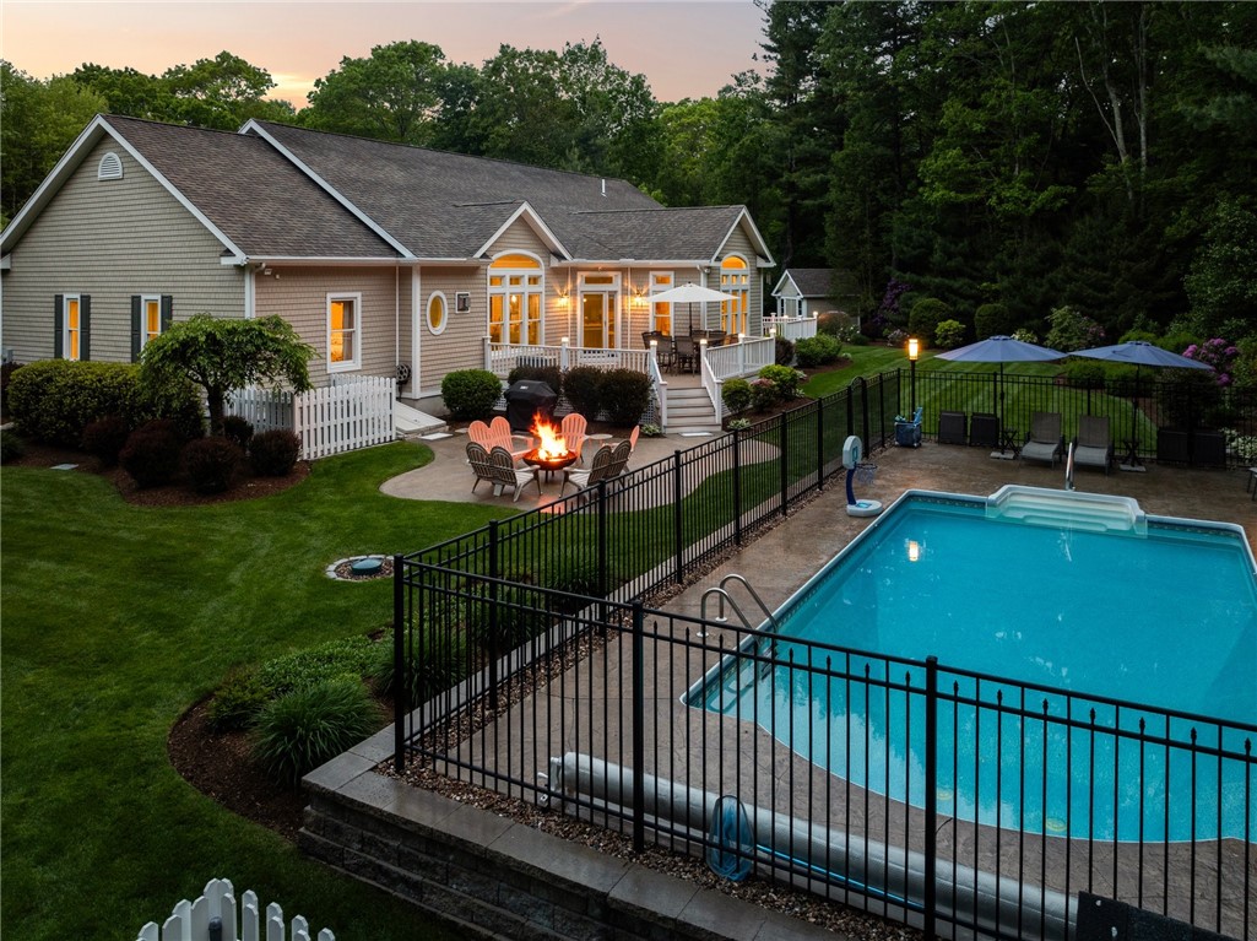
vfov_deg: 56.7
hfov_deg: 71.6
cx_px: 628
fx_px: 871
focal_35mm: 24
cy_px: 470
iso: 200
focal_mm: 12.29
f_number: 2.8
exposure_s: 1/15
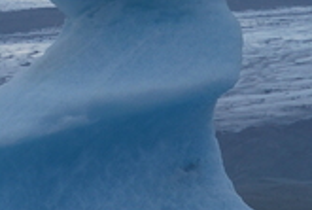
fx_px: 12618
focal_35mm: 1452
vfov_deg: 1.0
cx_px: 13
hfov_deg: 1.4
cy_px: -30
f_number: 10
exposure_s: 1/320
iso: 100
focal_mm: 200
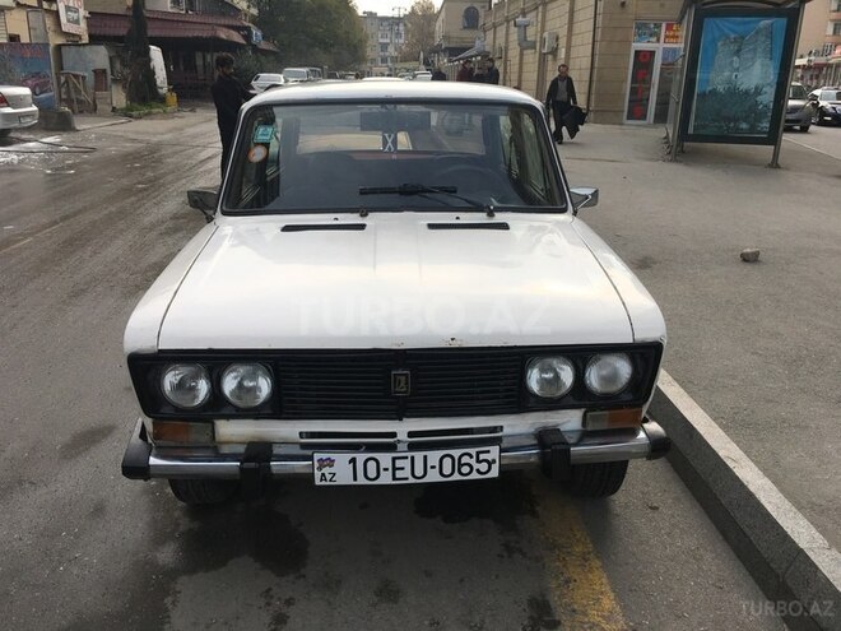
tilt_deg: -18.3
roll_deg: -1.7
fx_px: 705
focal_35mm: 29
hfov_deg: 61.7
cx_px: 420
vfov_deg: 48.2
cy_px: 316
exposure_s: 1/1026
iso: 25
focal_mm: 4.15
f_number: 2.2
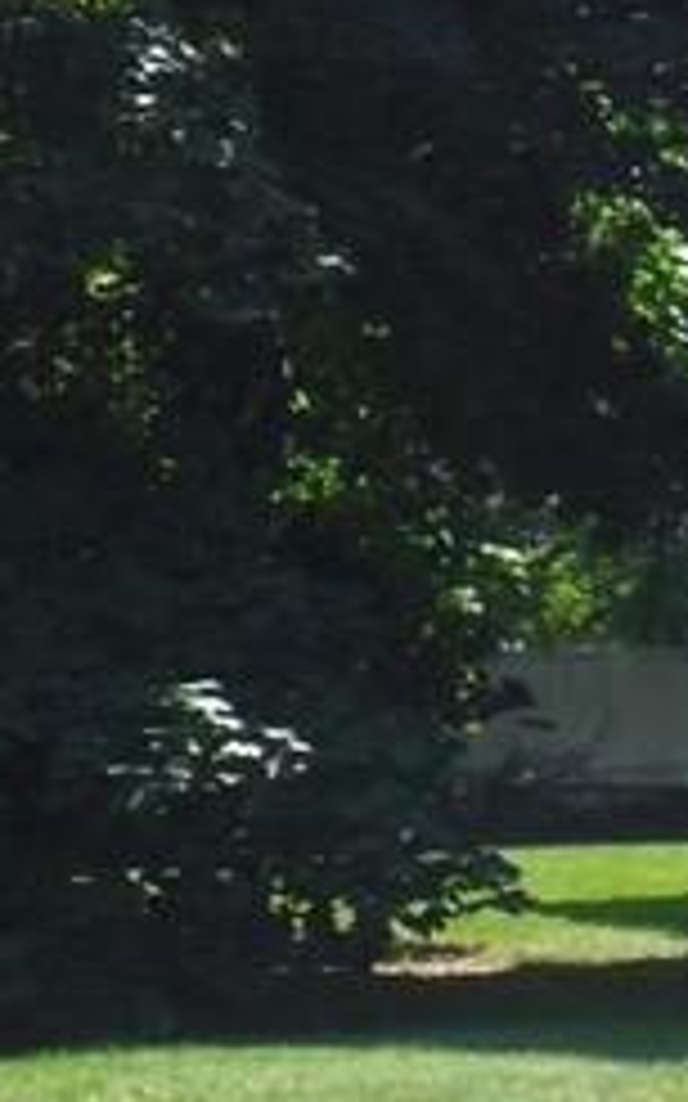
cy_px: 526
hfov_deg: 6.1
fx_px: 5854
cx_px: 2266
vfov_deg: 10.8
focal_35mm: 195
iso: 125
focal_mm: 7.8
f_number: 4.5
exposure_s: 1/320
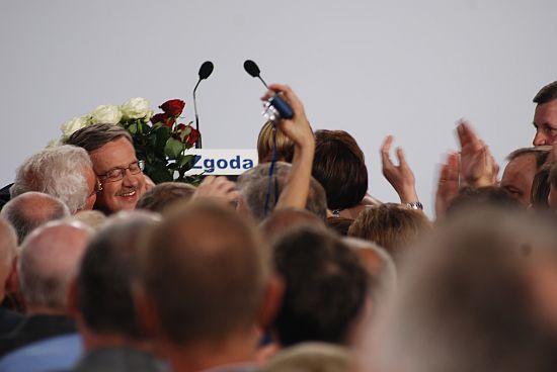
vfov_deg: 4.7
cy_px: 186
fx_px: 4530
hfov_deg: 7.0
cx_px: 278
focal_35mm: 292
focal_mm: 195
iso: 250
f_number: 5
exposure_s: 1/80
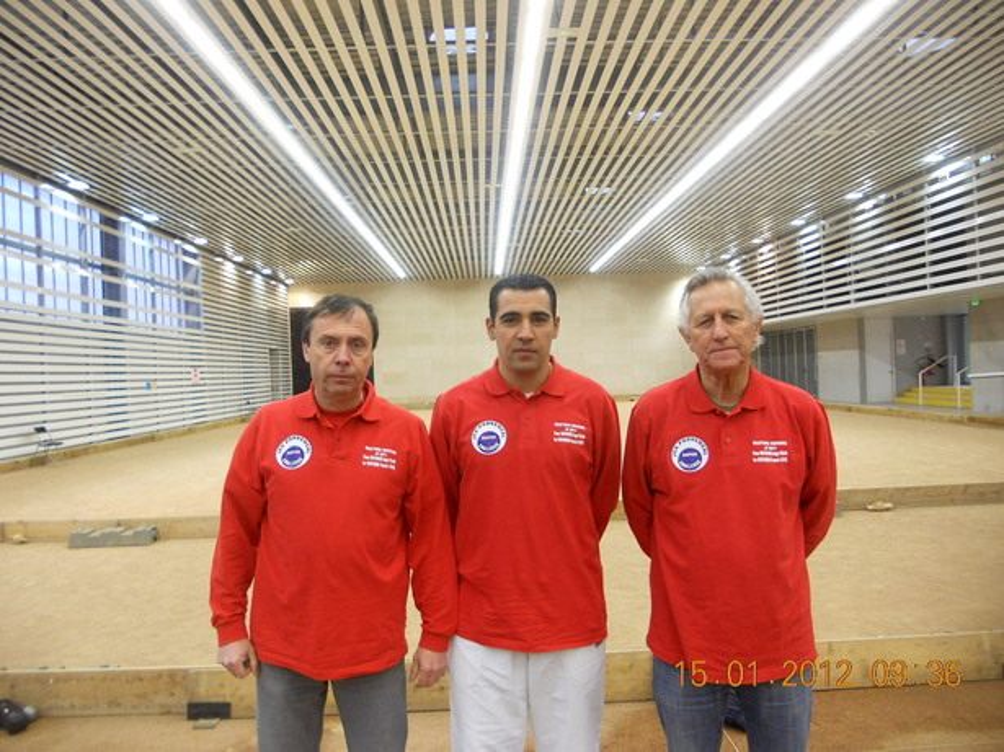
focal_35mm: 27
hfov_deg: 65.3
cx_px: 502
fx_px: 783
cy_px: 376
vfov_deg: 51.3
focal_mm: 4.9
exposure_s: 1/30
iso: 160
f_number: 3.2
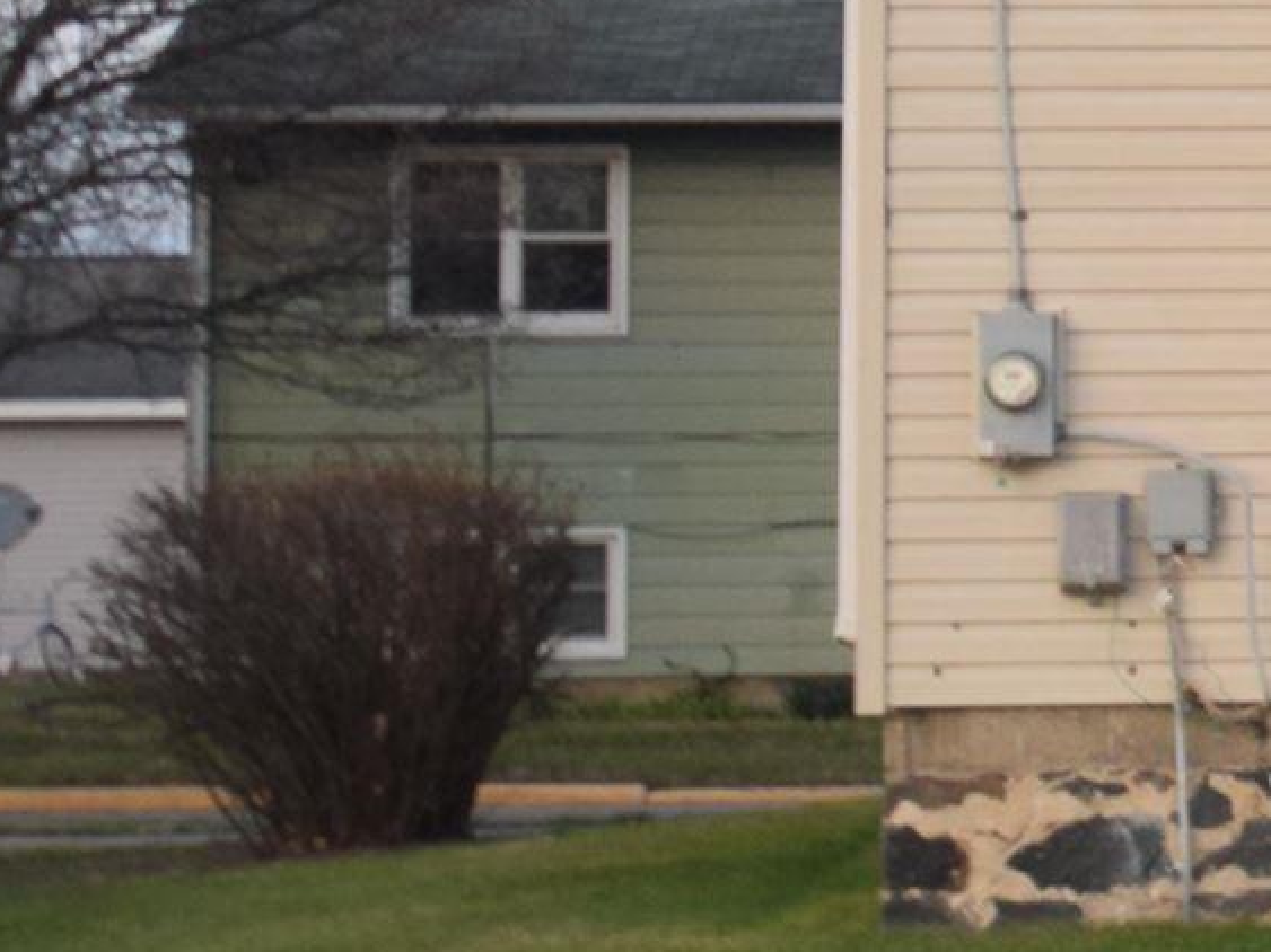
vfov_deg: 7.8
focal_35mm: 189
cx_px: 2845
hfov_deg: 9.5
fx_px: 6938
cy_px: -160
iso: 450
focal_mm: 24
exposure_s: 1/125
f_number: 5.6
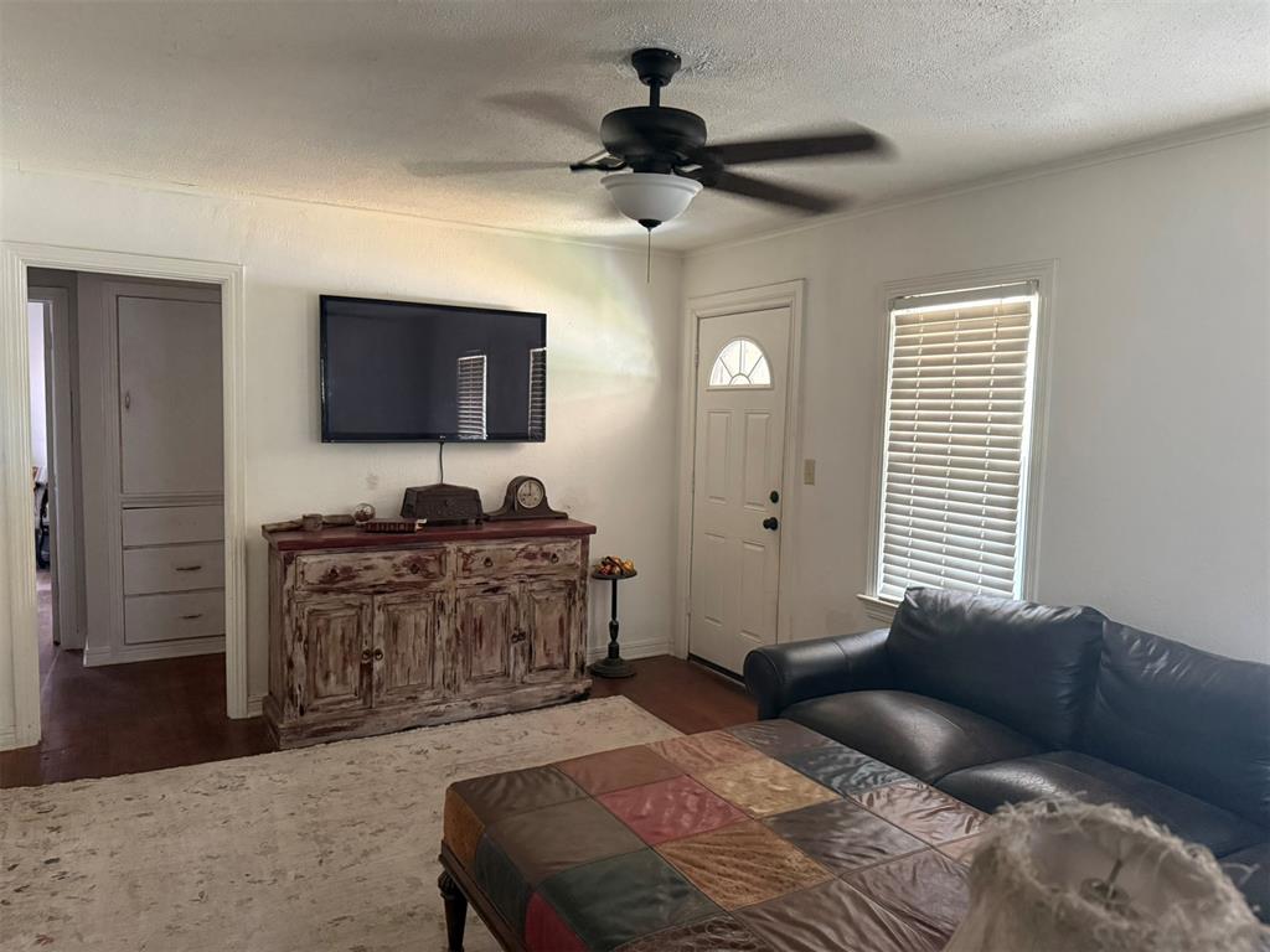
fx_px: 881
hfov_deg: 71.6
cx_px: 635
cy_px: 476
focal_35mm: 24
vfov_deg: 56.8
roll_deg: -1.5
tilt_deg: -3.3
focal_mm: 6.76
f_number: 1.78
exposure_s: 1/59
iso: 800
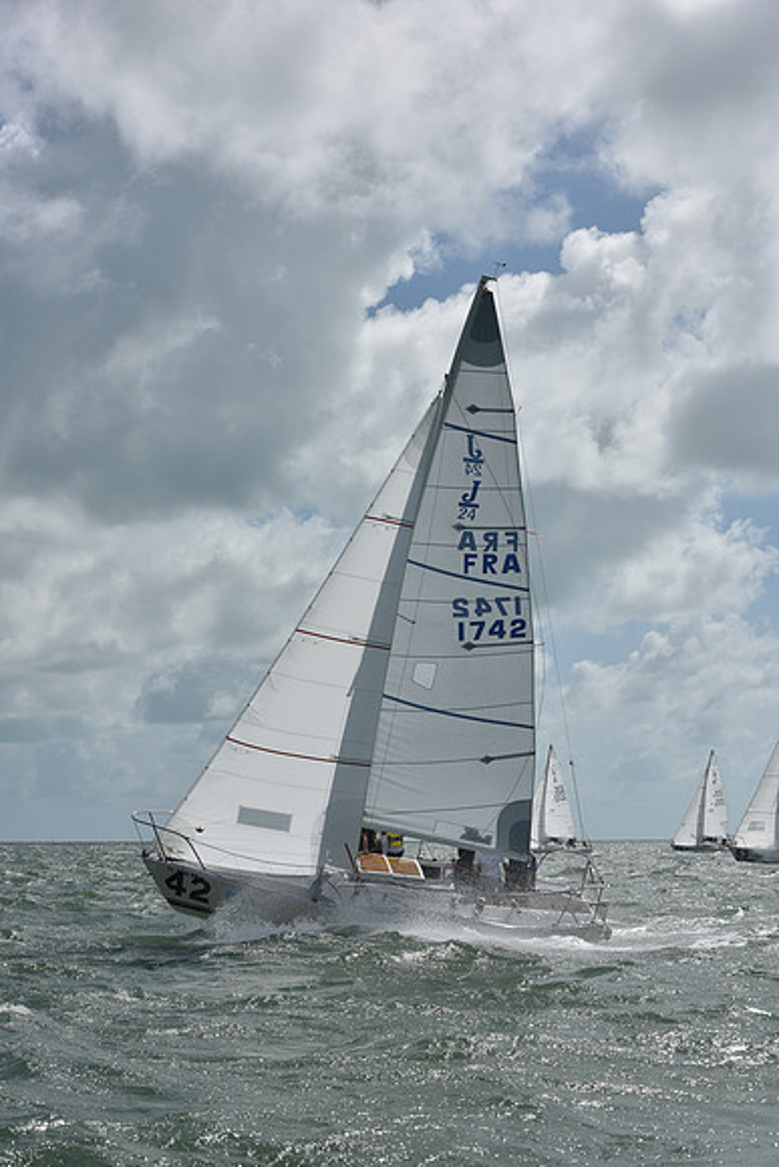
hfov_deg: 19.5
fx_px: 2271
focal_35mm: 70
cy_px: 584
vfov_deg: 28.8
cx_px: 390
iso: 250
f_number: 10
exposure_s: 1/1600
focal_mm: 70
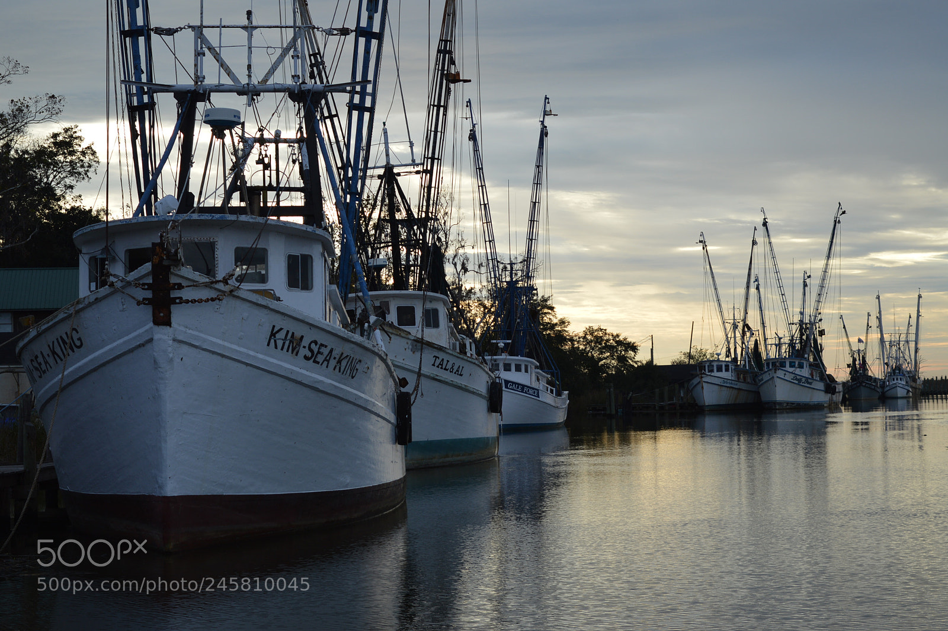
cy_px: 316
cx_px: 474
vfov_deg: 18.9
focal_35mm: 72
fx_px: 1894
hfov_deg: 28.1
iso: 100
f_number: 7.1
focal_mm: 48
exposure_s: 1/200
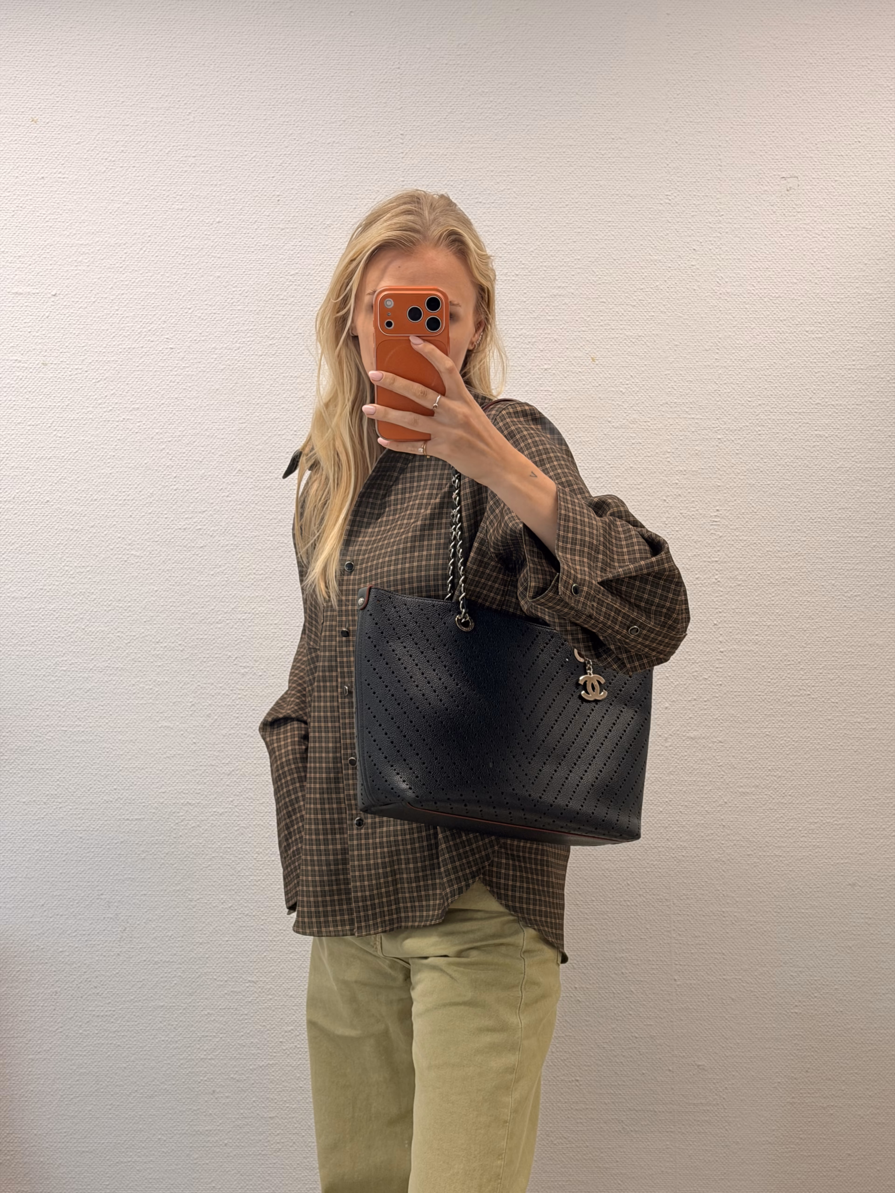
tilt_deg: -14.4
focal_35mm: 48
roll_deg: -0.5
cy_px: 596
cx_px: 448
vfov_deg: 39.7
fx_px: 1655
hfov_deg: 30.3
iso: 64
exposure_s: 1/50
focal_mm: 6.76
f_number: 1.78
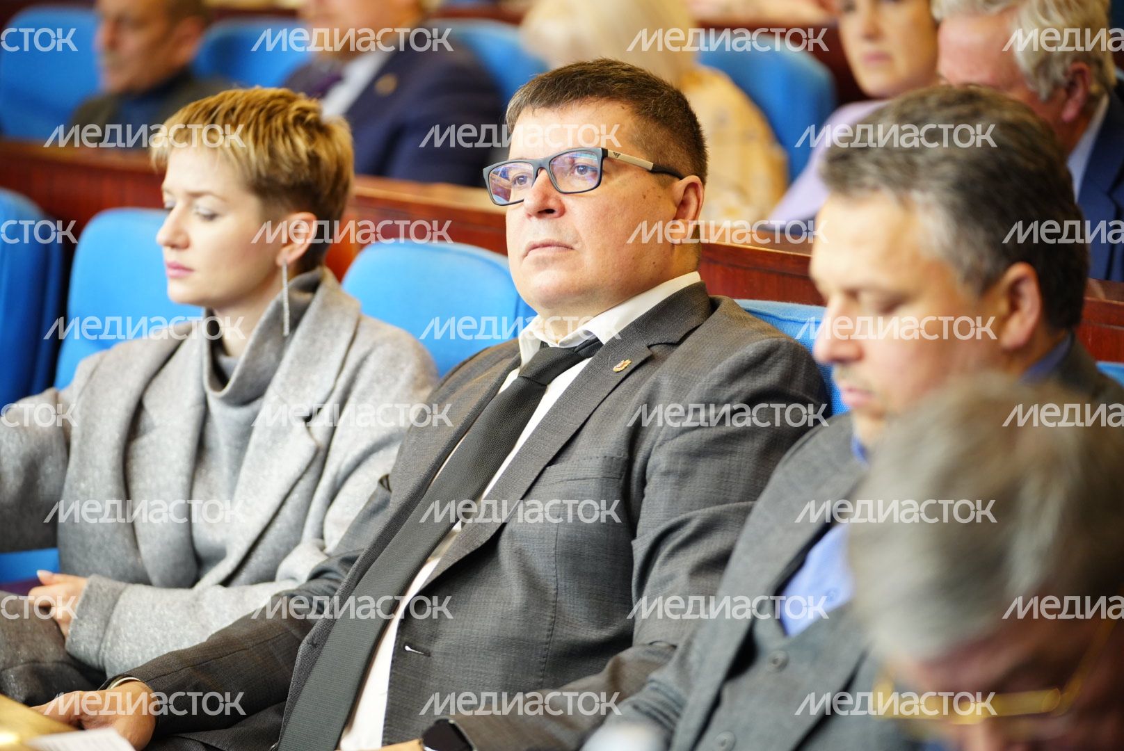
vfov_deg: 9.7
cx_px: 562
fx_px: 4437
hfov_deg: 14.4
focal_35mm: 142
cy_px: 376
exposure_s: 1/80
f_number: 2.8
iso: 1600
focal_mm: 142
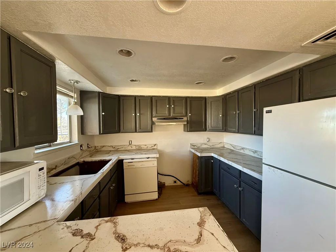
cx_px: 168
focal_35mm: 14
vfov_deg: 85.7
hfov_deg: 102.1
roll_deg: +1.3
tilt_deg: +0.2
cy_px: 126
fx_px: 136
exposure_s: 1/99
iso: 320
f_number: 2.2
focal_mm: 2.22
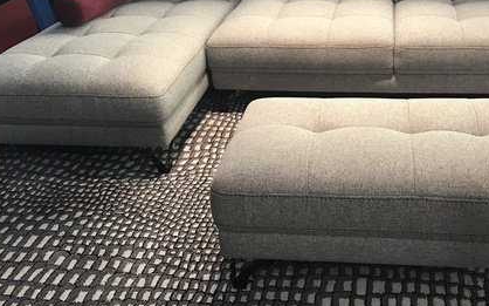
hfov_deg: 44.8
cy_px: 113
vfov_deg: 29.1
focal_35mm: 44
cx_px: 314
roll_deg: +1.7
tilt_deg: -25.8
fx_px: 586
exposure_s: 1/17
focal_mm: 3.99
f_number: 1.8
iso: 40
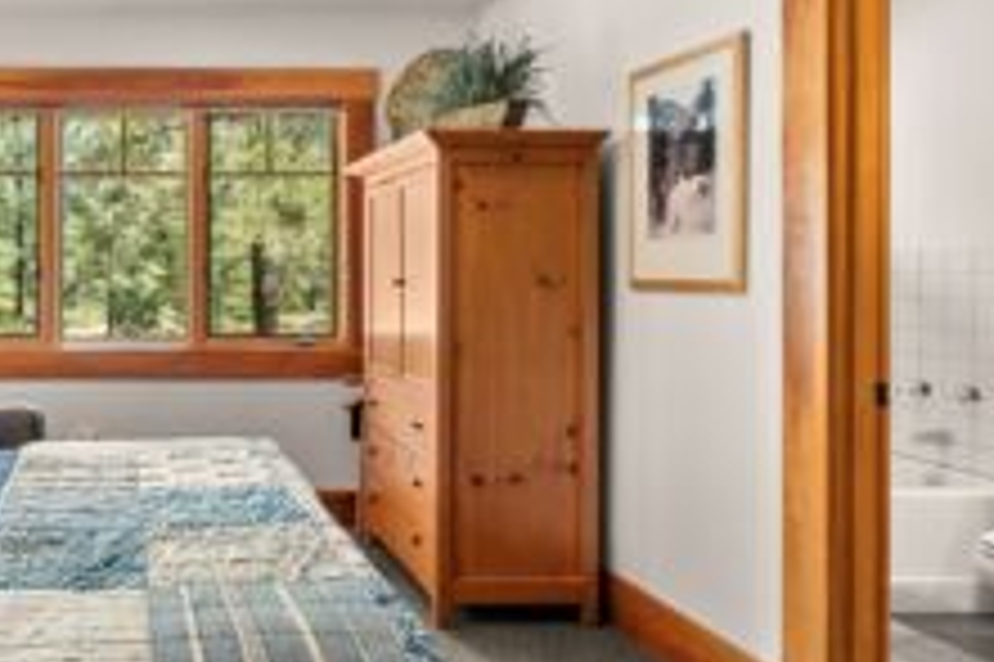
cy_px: 295
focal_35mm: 30
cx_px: 135
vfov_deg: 43.6
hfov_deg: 55.4
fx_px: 825
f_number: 2.8
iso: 400
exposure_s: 1/15
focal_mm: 16.5
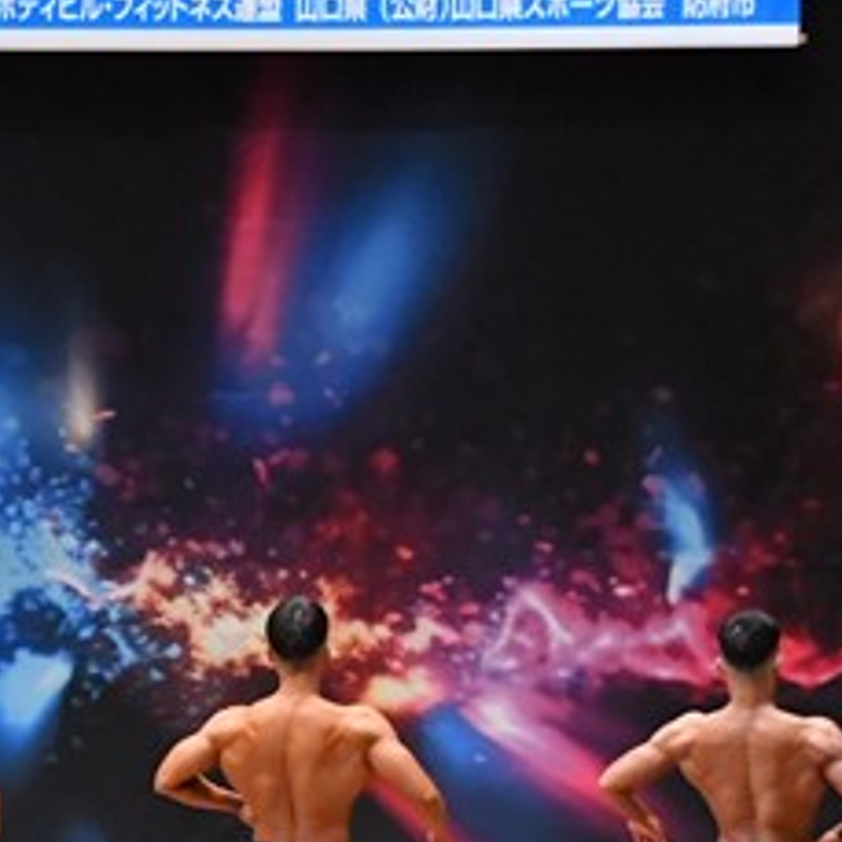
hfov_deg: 6.5
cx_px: -281
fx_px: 7348
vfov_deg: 6.5
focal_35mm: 267
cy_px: 827
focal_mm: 62
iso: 8000
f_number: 5.6
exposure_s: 1/400
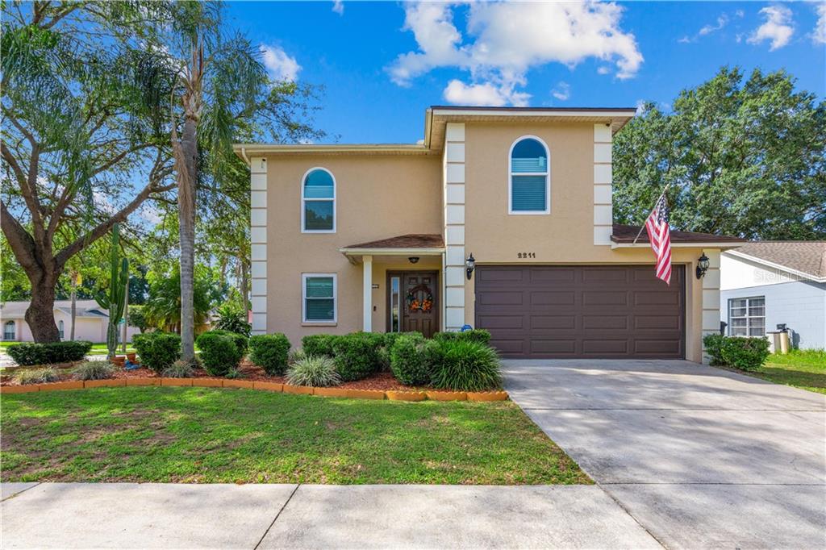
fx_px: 378
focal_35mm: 16
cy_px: 275
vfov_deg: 72.0
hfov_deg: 95.0
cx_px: 413
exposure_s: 1/1000
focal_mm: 11
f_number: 5.6
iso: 400
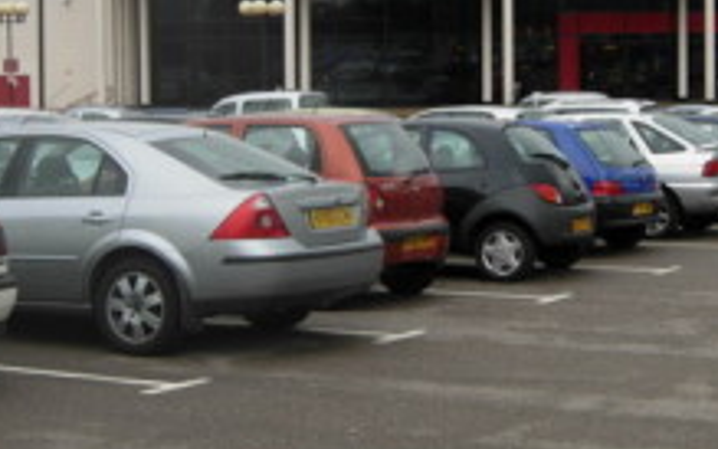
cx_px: 528
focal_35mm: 93
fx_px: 1820
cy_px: 118
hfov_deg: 22.1
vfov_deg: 14.0
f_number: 3.9
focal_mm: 10.1
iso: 50
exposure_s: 1/98.7
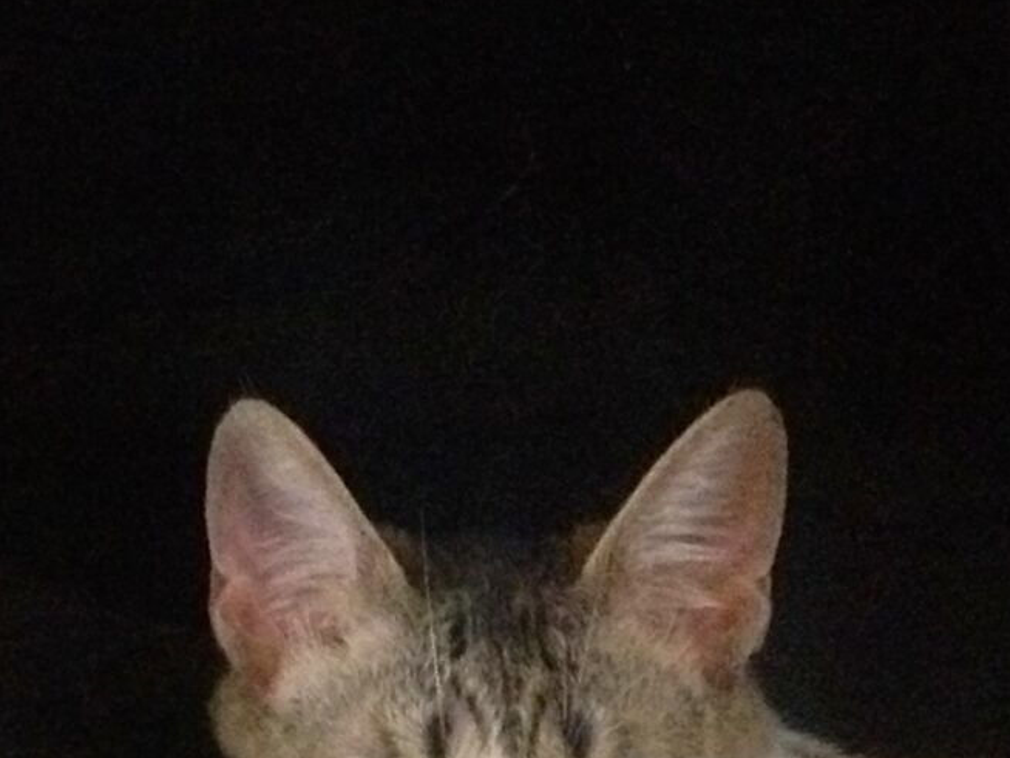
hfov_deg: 14.1
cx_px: -111
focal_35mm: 137
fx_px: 3999
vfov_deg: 10.6
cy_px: 1019
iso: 800
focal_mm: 4.28
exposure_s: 1/15
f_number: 2.4
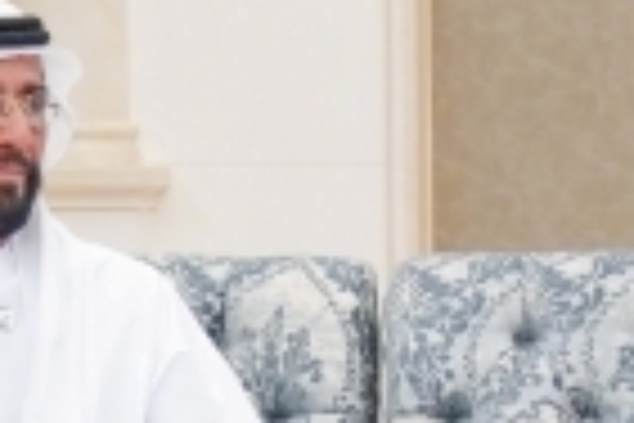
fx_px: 2906
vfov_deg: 8.2
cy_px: 524
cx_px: 373
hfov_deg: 12.4
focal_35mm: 165
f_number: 2.8
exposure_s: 1/200
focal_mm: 29
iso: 1250
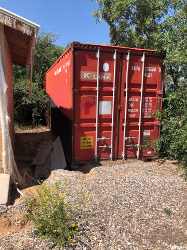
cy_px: 125
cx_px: 94
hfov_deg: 49.7
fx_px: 202
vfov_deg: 63.4
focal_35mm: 28
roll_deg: -1.7
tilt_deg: -9.1
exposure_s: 1/1567
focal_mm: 4
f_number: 1.8
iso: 20
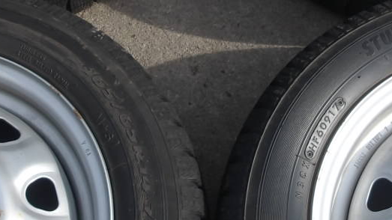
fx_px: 935
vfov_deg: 13.4
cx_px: 217
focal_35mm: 90
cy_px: 54
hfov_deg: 23.7
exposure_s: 1/739
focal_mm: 4.9
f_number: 3
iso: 100
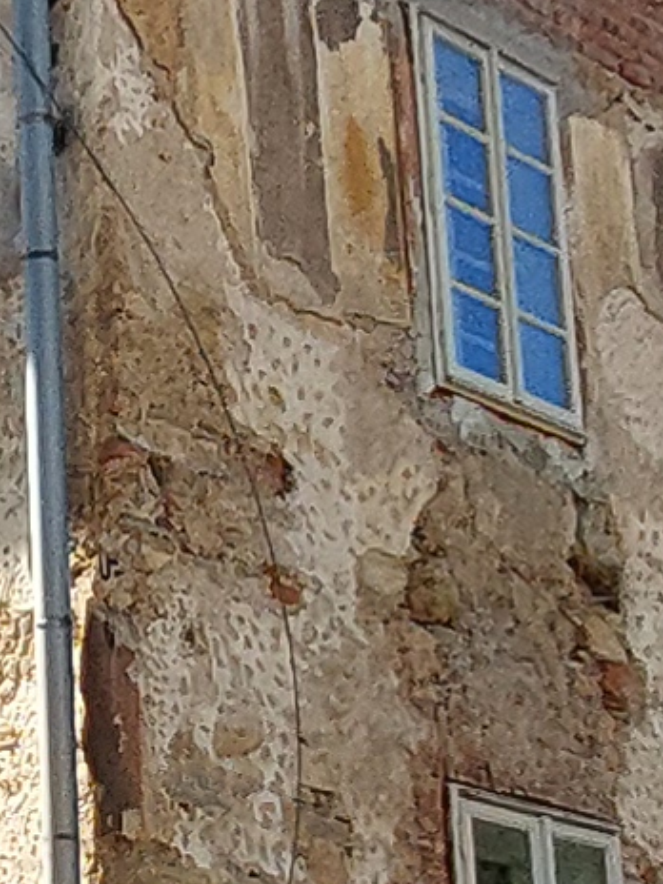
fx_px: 2860
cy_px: 783
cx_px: -345
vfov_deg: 17.3
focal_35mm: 112
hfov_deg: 12.5
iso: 50
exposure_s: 1/1227
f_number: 2.2
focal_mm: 1.74
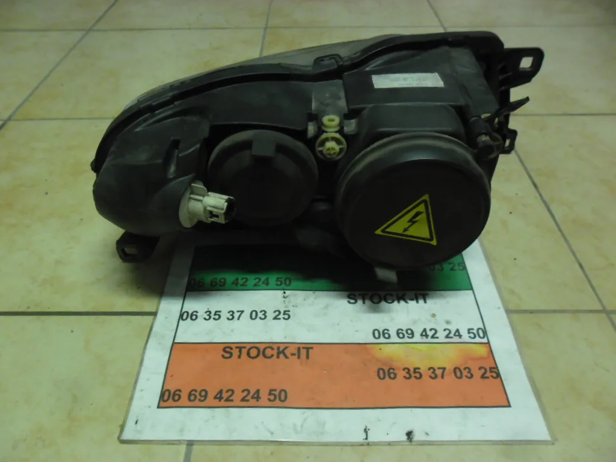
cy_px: 231
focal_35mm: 27
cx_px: 308
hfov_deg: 65.3
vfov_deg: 51.4
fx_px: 480
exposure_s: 1/22
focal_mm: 4.9
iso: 400
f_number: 3.5
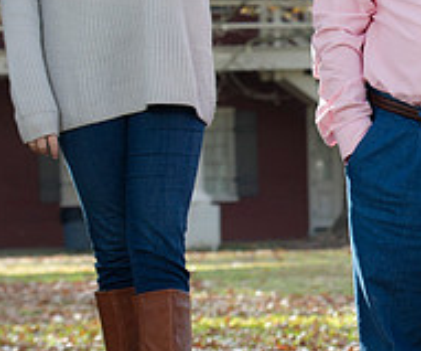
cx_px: 555
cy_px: 166
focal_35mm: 326
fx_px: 4127
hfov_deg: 5.8
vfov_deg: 4.9
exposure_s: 1/100
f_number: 6.3
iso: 160
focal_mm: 95
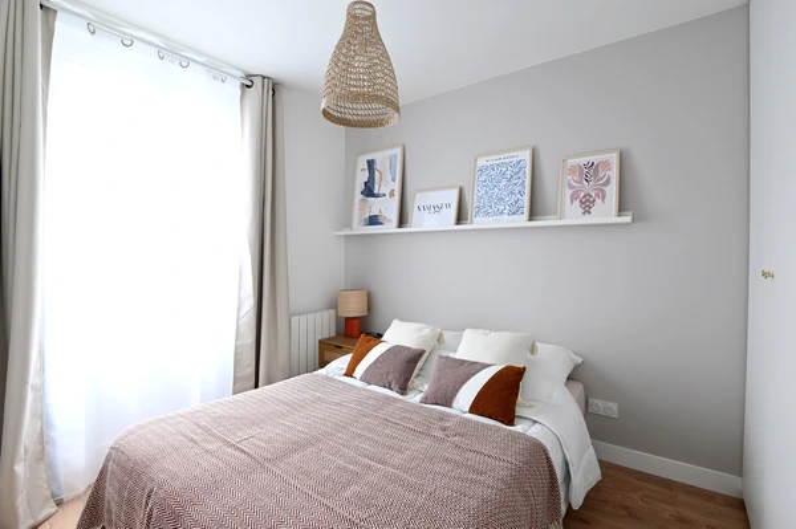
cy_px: 264
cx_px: 398
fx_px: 353
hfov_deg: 96.8
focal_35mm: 16
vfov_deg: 73.6
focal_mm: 16
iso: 100
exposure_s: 1/2.5
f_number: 11
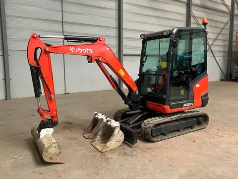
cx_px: 119
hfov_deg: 61.7
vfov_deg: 48.2
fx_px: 199
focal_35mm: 29
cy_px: 90
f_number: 1.8
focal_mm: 3
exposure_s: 1/69
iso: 64
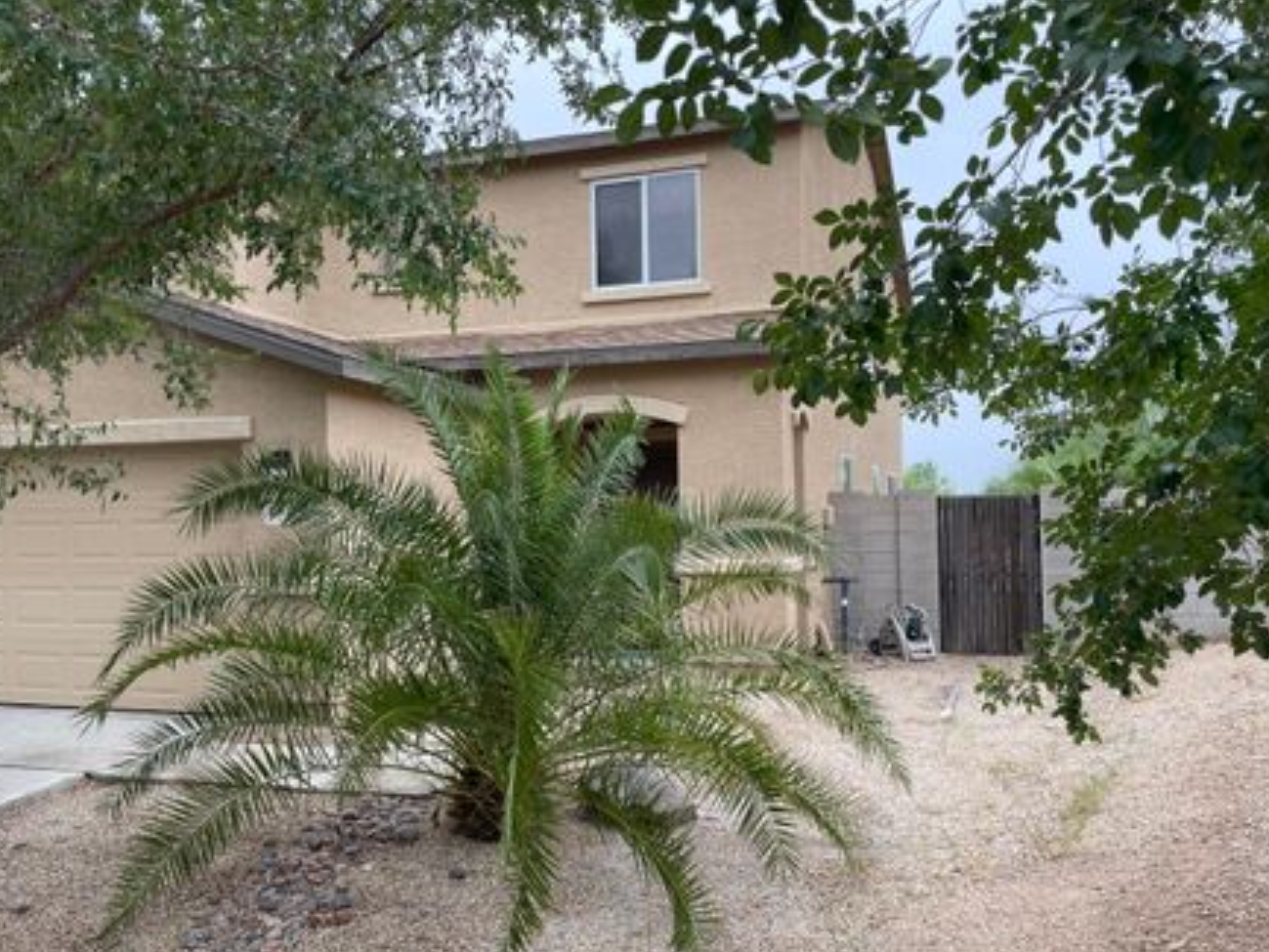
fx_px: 1100
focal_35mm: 30
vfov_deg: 46.8
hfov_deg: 59.9
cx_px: 618
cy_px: 497
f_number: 1.6
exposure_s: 1/385
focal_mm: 4.2
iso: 32
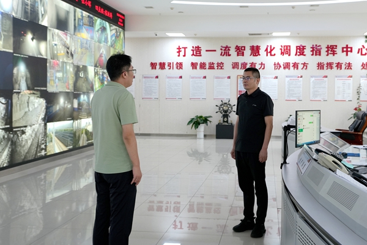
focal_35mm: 33
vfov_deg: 40.0
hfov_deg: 57.2
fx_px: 336
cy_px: 122
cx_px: 184
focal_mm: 33
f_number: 4
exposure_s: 1/160
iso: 1000
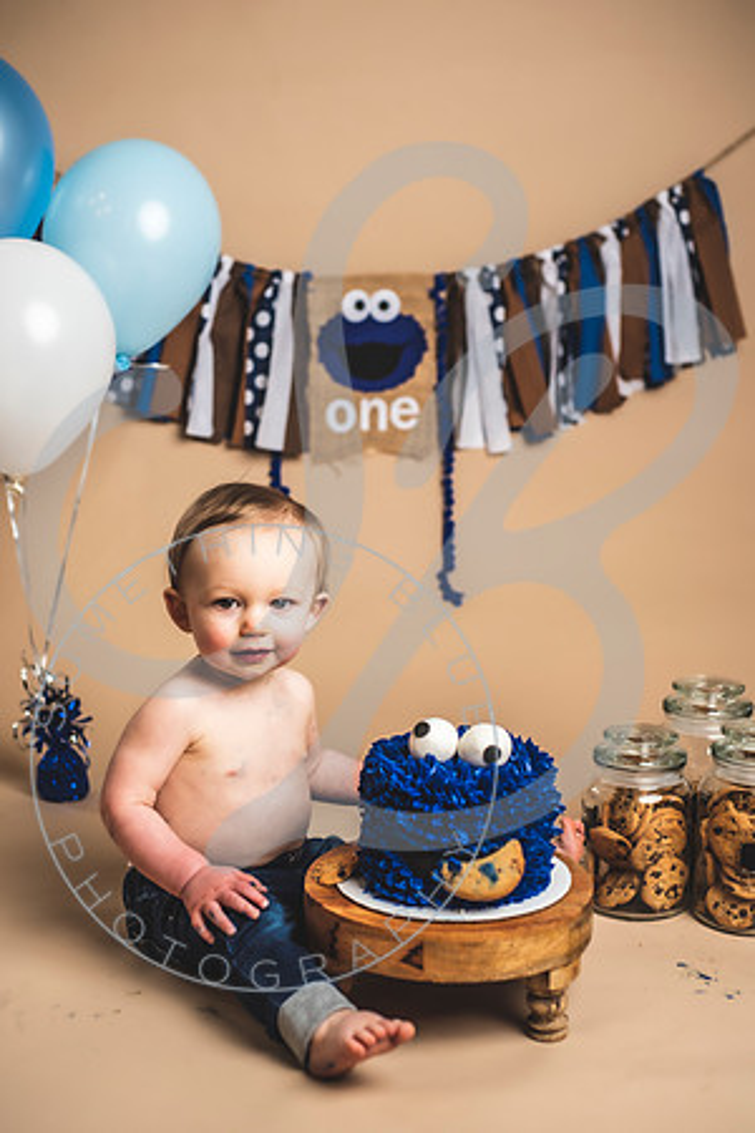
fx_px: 1573
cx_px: 378
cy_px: 566
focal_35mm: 50
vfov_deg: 39.6
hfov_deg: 27.0
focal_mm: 50
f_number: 2.8
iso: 200
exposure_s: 1/125
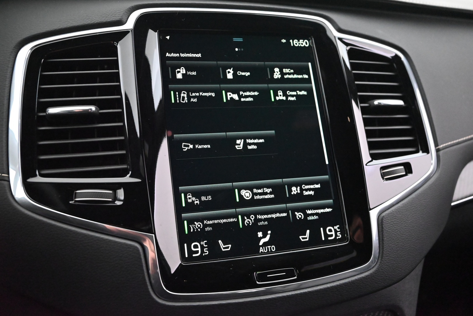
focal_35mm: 34
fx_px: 447
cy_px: 158
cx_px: 236
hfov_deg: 55.8
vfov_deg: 38.9
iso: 12800
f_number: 5
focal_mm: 34
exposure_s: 1/60
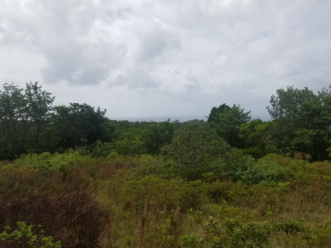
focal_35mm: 29
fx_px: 277
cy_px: 136
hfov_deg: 61.6
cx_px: 171
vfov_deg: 48.2
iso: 50
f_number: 1.7
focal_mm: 4.2
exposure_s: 1/5664
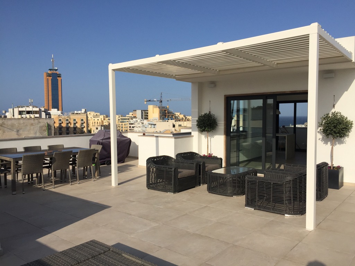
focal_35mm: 29
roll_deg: -0.3
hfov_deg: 61.7
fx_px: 297
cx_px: 178
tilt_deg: -1.9
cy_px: 133
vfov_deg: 48.2
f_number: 2.2
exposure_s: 1/3968
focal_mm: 4.15
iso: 32
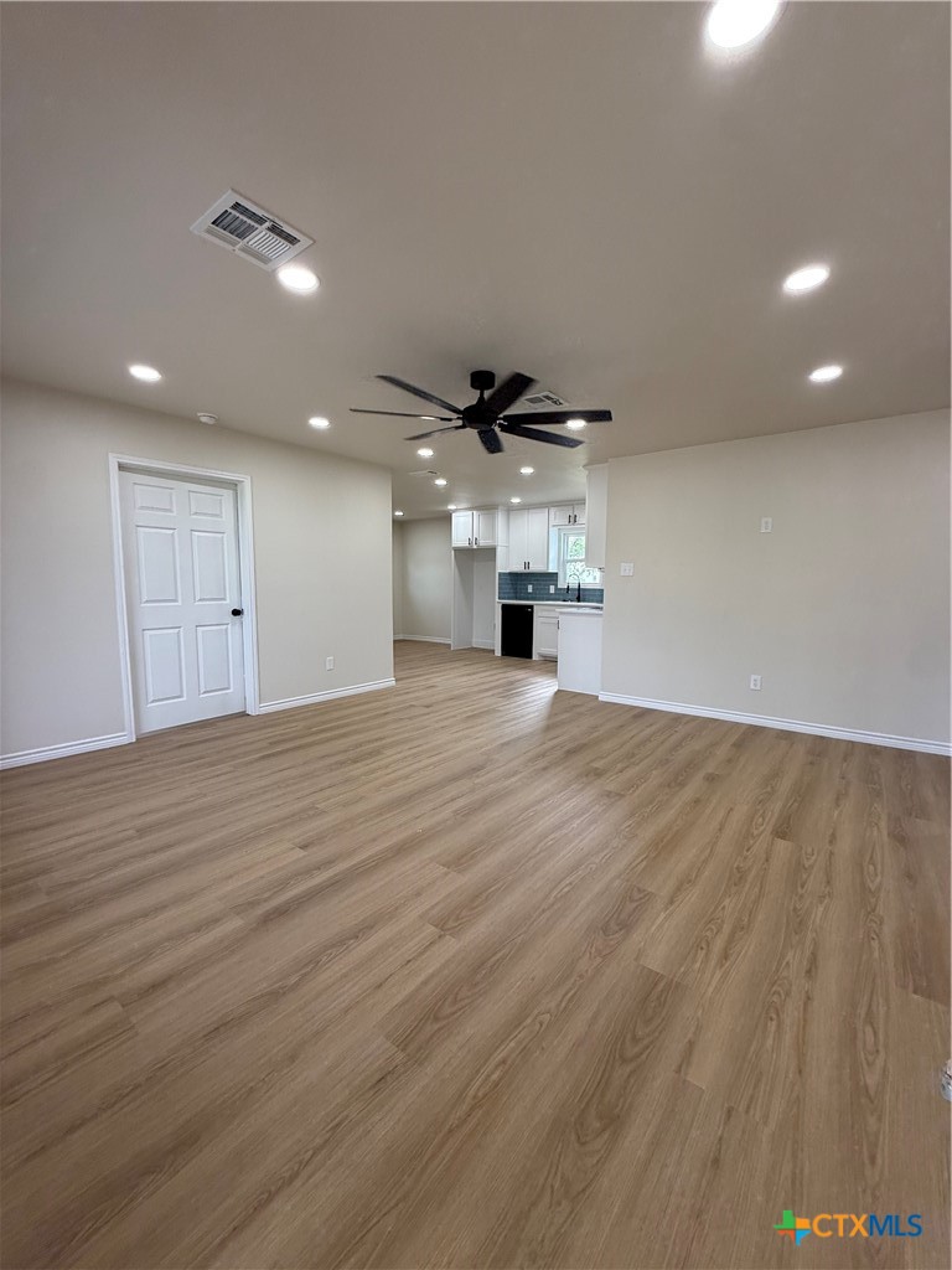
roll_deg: -0.5
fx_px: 513
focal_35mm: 14
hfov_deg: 85.7
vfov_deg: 102.1
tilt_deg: -5.3
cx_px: 476
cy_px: 635
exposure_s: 1/99
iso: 125
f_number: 2.2
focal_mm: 2.22
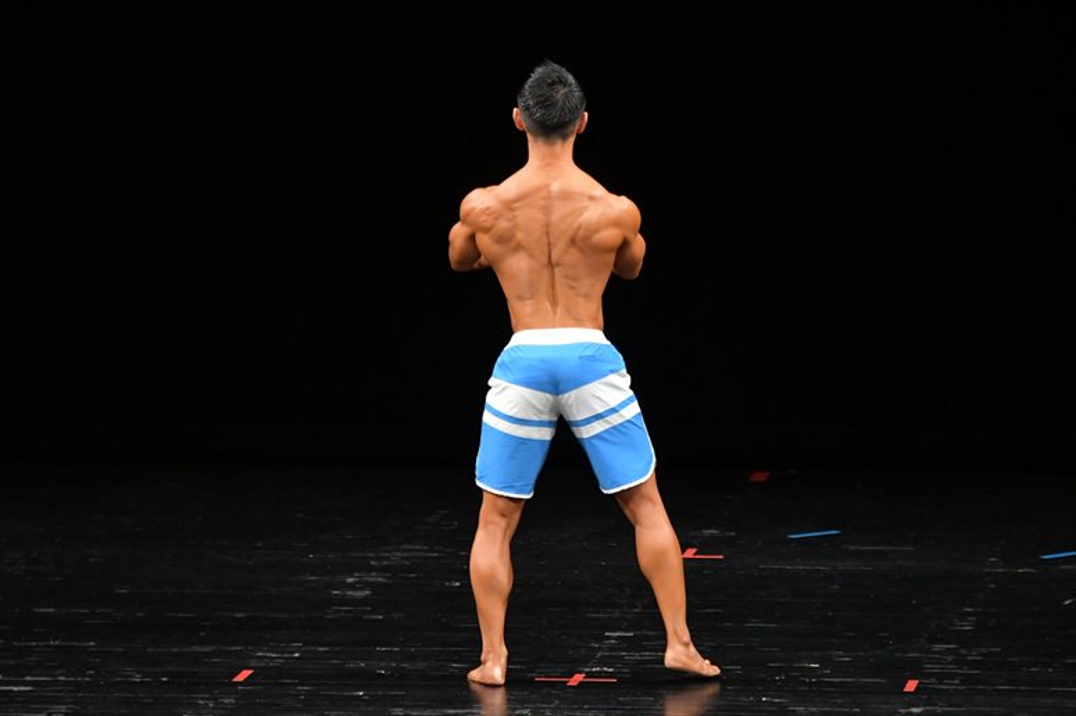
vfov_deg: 4.6
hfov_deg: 6.9
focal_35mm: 300
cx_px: 538
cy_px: 358
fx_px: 8962
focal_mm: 200
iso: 3200
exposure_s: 1/400
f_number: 5.6
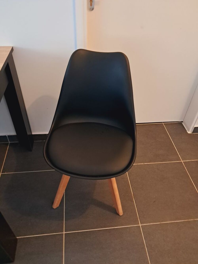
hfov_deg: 51.4
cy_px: 132
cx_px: 99
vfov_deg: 65.3
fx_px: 206
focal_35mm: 27
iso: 1000
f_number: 1.8
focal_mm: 4
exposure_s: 1/20
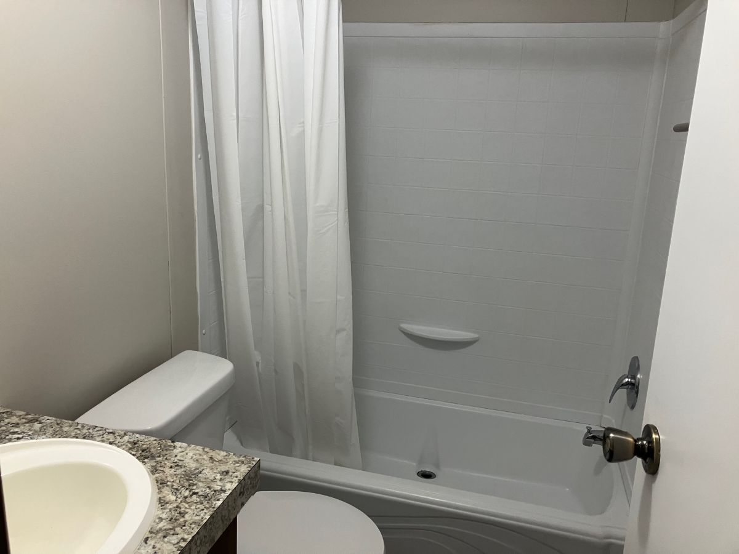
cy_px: 277
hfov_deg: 63.4
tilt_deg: -13.1
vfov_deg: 49.7
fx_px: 598
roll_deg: -2.5
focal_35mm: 28
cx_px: 370
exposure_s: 1/60
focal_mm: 3.99
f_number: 1.8
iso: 125
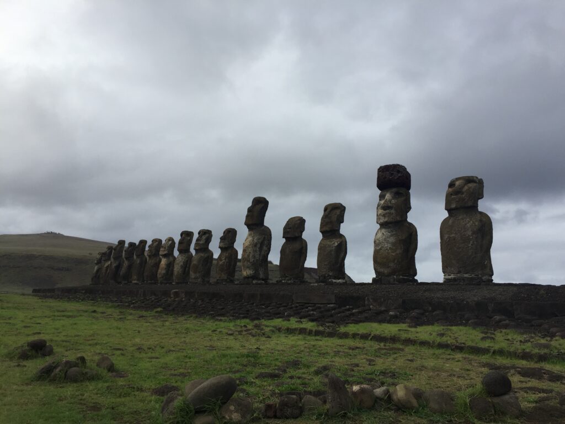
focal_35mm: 29
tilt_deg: +10.8
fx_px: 473
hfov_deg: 61.7
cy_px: 212
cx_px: 282
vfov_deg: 48.2
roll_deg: -2.2
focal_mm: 4.15
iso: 32
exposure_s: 1/2475
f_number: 2.2
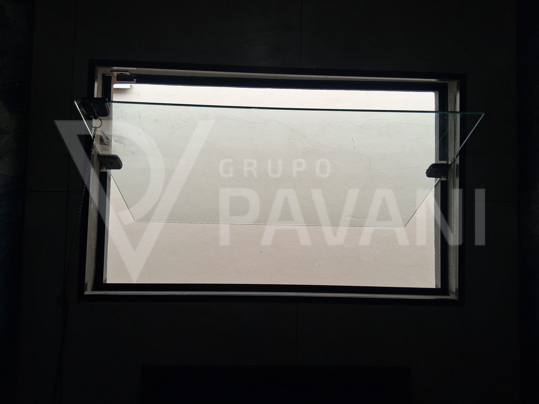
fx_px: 405
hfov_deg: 67.3
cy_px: 202
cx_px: 270
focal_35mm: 26
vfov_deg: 53.1
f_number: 1.8
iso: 25
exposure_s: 1/108
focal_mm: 3.98
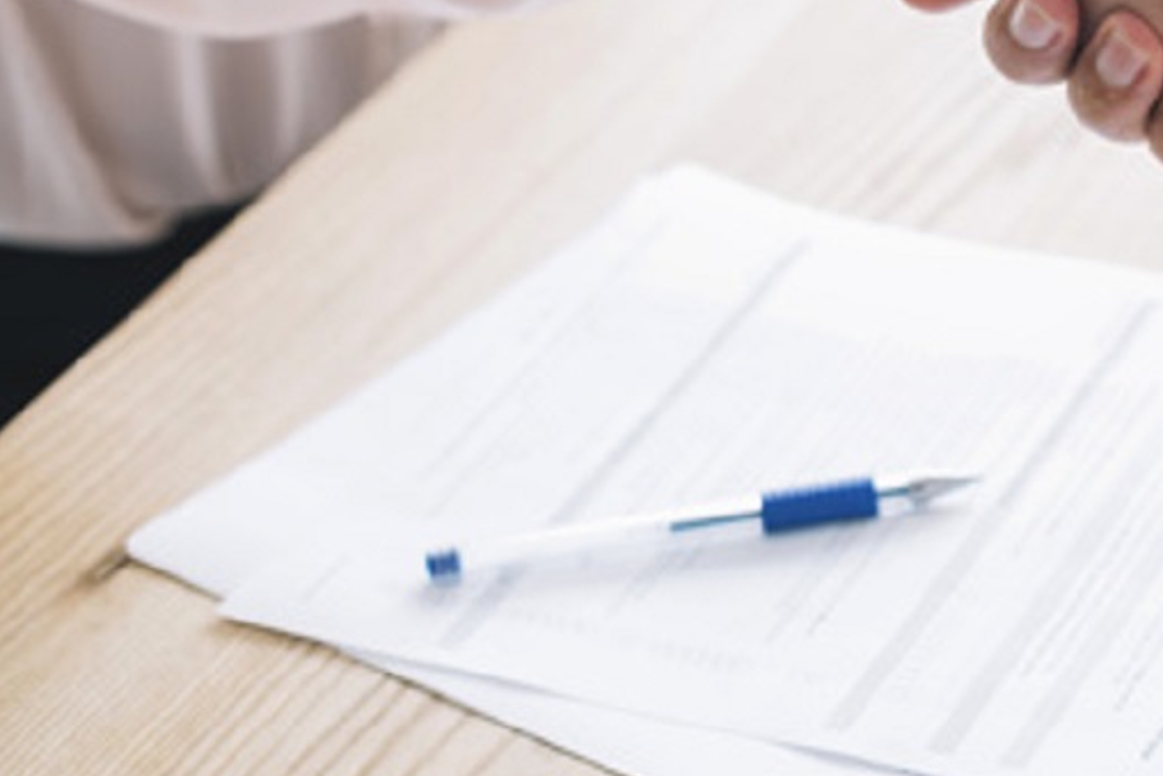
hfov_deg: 16.7
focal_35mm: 118
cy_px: 47
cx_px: 1369
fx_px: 3813
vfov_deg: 11.5
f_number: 3.5
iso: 250
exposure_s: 1/100
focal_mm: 50
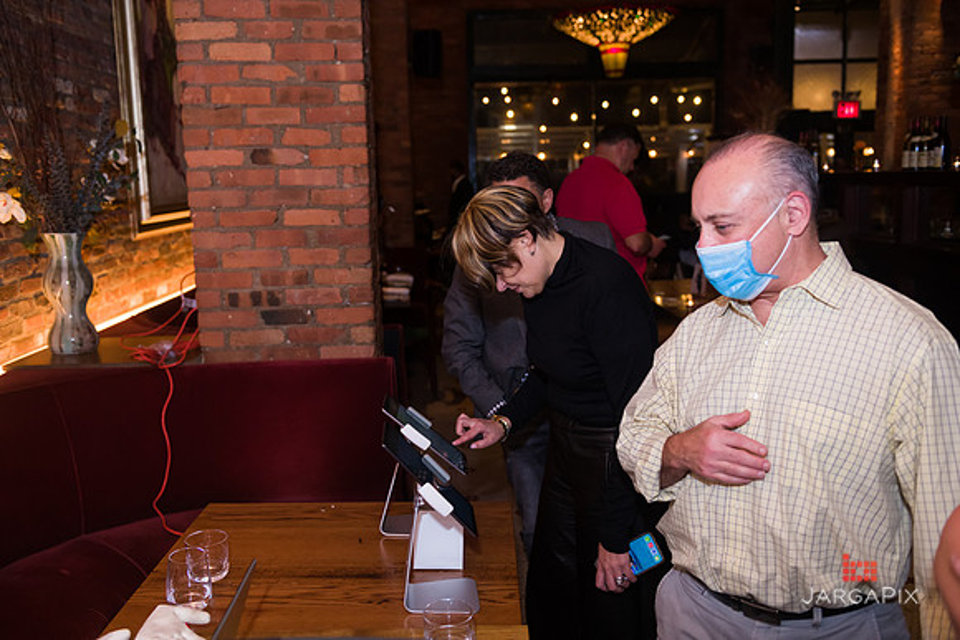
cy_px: 320
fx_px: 907
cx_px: 480
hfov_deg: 55.8
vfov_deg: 38.9
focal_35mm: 34
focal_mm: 34
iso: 1000
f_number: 3.2
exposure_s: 1/125
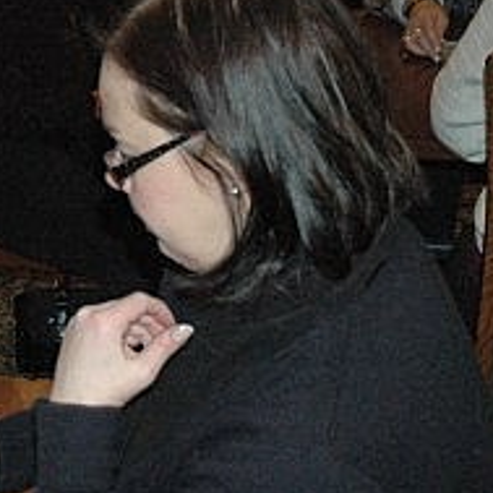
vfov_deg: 14.8
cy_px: 193
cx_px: -276
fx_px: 1891
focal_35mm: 117
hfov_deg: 13.8
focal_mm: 29
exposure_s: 1/60
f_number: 5
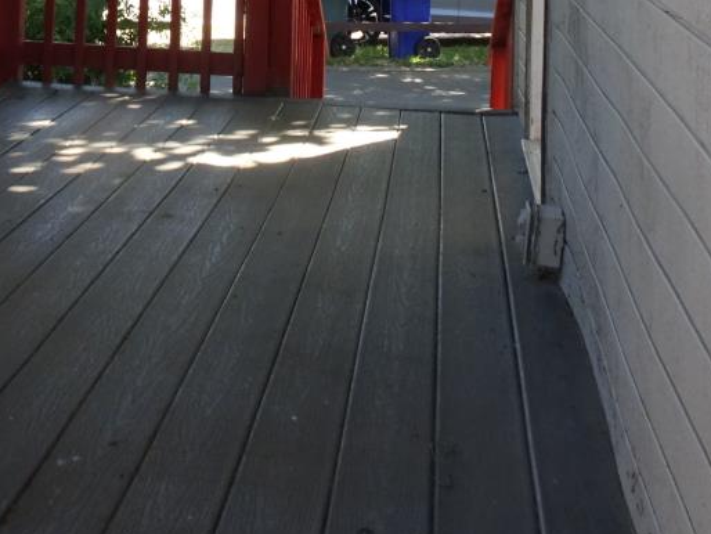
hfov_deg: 27.5
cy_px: -219
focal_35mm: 70
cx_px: 207
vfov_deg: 19.0
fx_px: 1438
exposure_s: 1/30
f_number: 3.5
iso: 80
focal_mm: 4.1
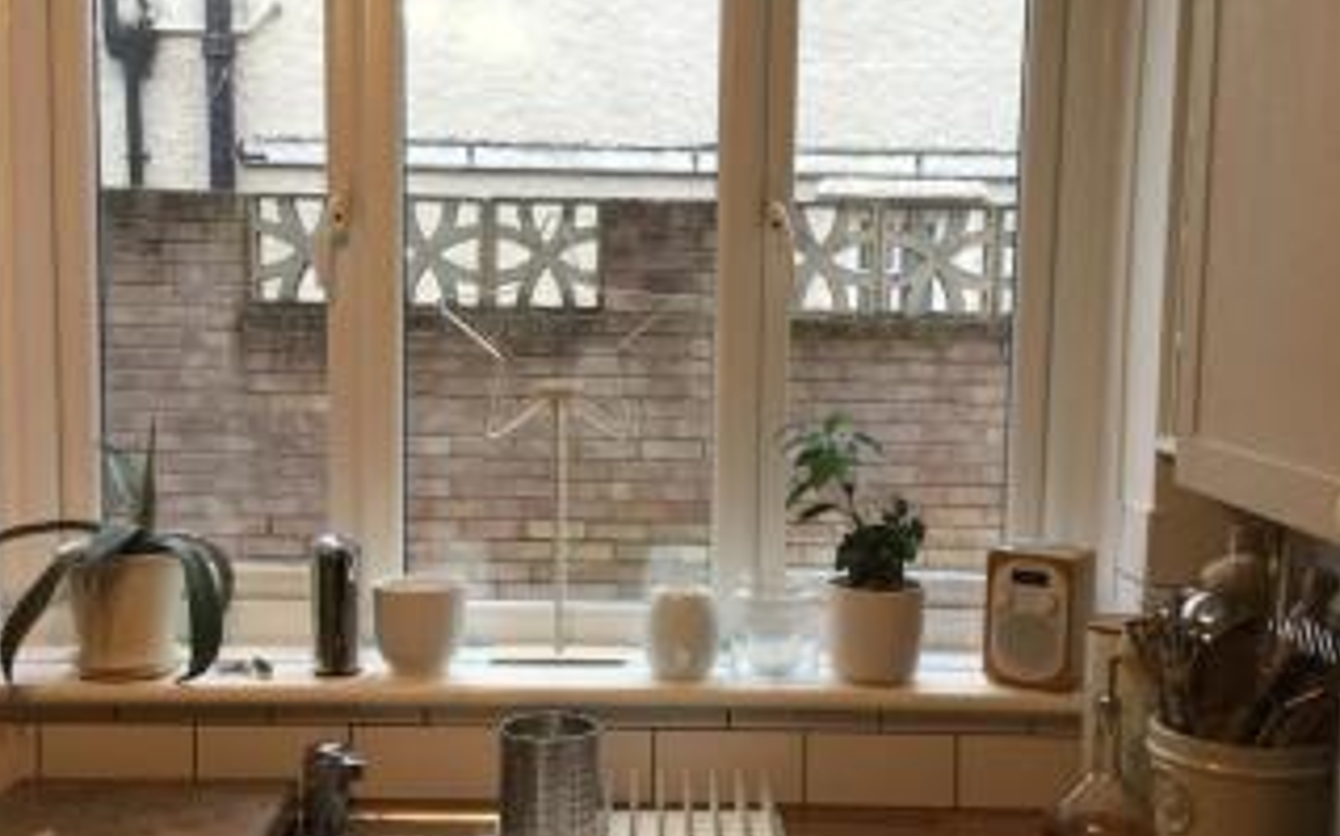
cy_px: 477
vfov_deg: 28.5
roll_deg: -0.1
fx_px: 1643
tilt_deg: -5.5
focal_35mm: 45
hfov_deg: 44.4
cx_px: 668
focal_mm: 3.3
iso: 40
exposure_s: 1/33
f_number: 2.4
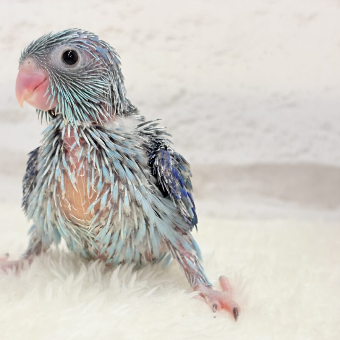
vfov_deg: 27.7
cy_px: 169
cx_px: 133
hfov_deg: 27.6
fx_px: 689
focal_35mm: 62
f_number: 1.6
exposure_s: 1/50
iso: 64
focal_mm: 5.96
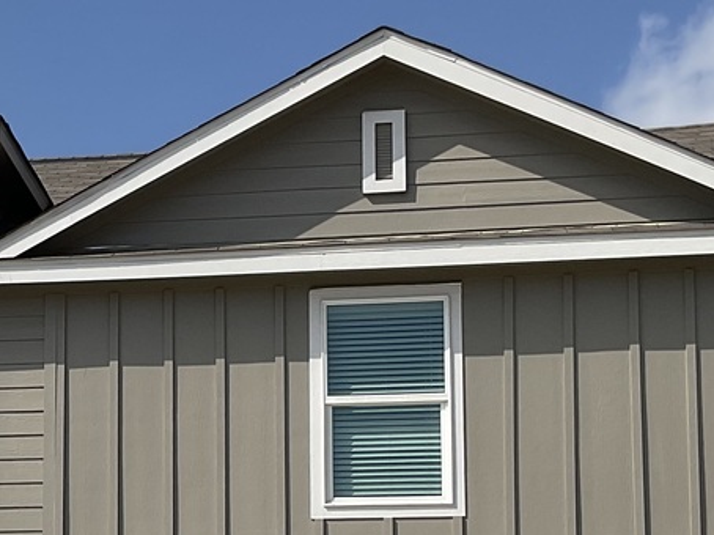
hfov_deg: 20.8
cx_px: 50
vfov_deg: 15.8
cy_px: 522
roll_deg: -0.9
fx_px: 1897
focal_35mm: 92
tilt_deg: +8.0
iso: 16
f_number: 1.8
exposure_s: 1/3534
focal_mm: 3
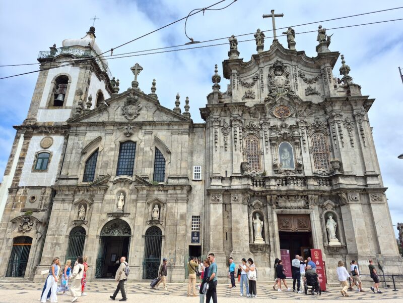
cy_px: 152
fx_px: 268
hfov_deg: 73.9
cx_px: 202
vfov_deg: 58.9
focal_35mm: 23
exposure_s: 1/2872
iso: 25
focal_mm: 5.4
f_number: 1.8
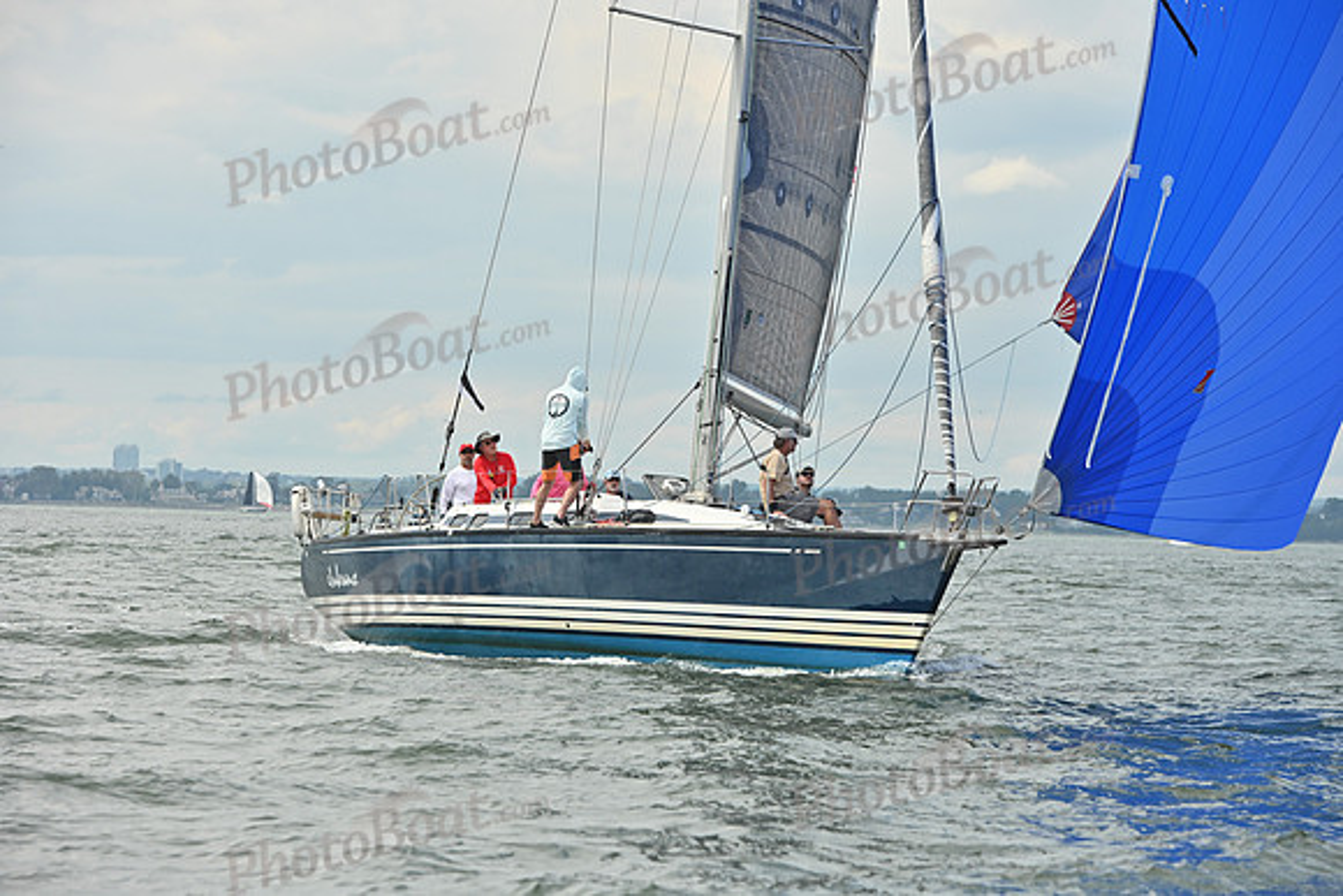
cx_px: 672
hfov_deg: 13.7
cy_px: 448
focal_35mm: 150
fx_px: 5597
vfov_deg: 9.2
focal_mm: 150
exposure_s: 1/1600
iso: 320
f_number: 9
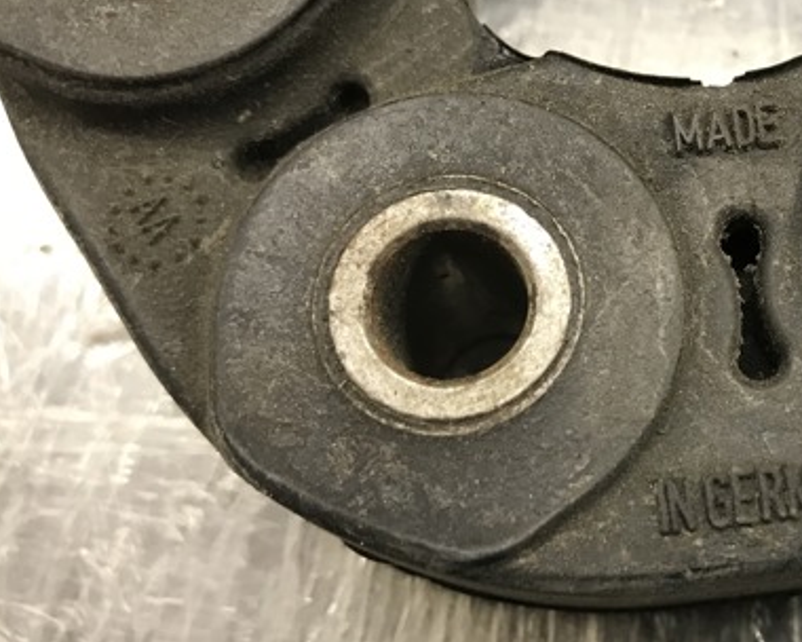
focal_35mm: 46
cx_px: 631
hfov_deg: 38.9
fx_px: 1092
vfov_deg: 32.7
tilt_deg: -72.5
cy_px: 290
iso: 40
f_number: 1.8
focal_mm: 3.99
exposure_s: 1/20
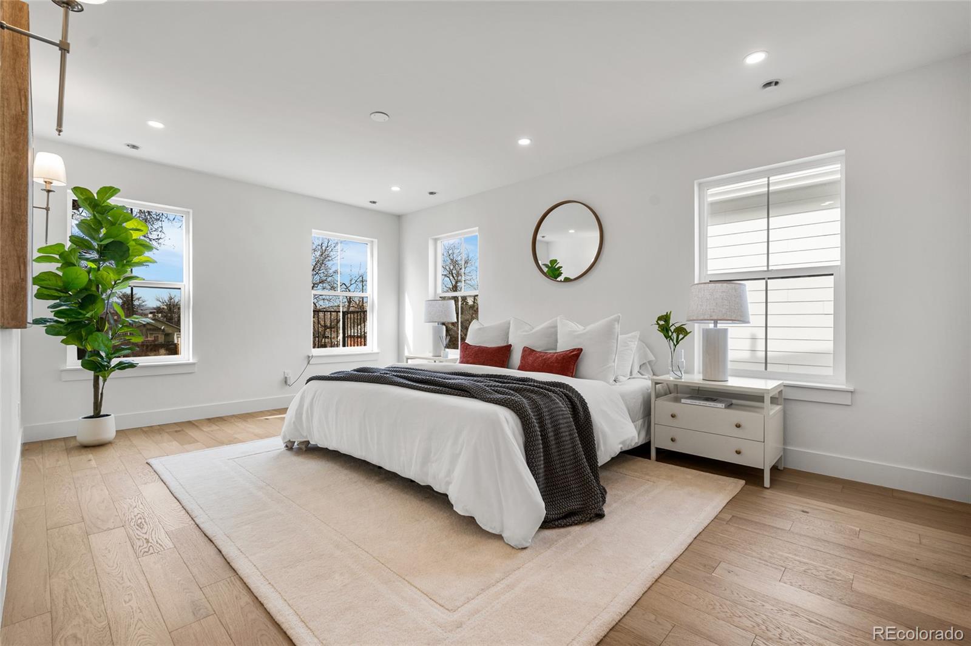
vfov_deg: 73.7
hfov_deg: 96.8
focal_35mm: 16
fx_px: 431
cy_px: 323
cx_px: 486
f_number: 8
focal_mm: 16
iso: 100
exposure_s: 1/20
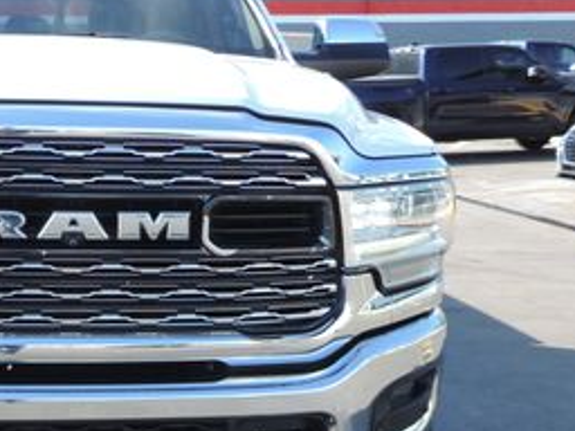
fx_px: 997
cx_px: 106
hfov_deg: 31.3
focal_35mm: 60
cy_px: 334
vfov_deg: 24.1
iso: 80
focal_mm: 4.3
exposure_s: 1/250
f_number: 3
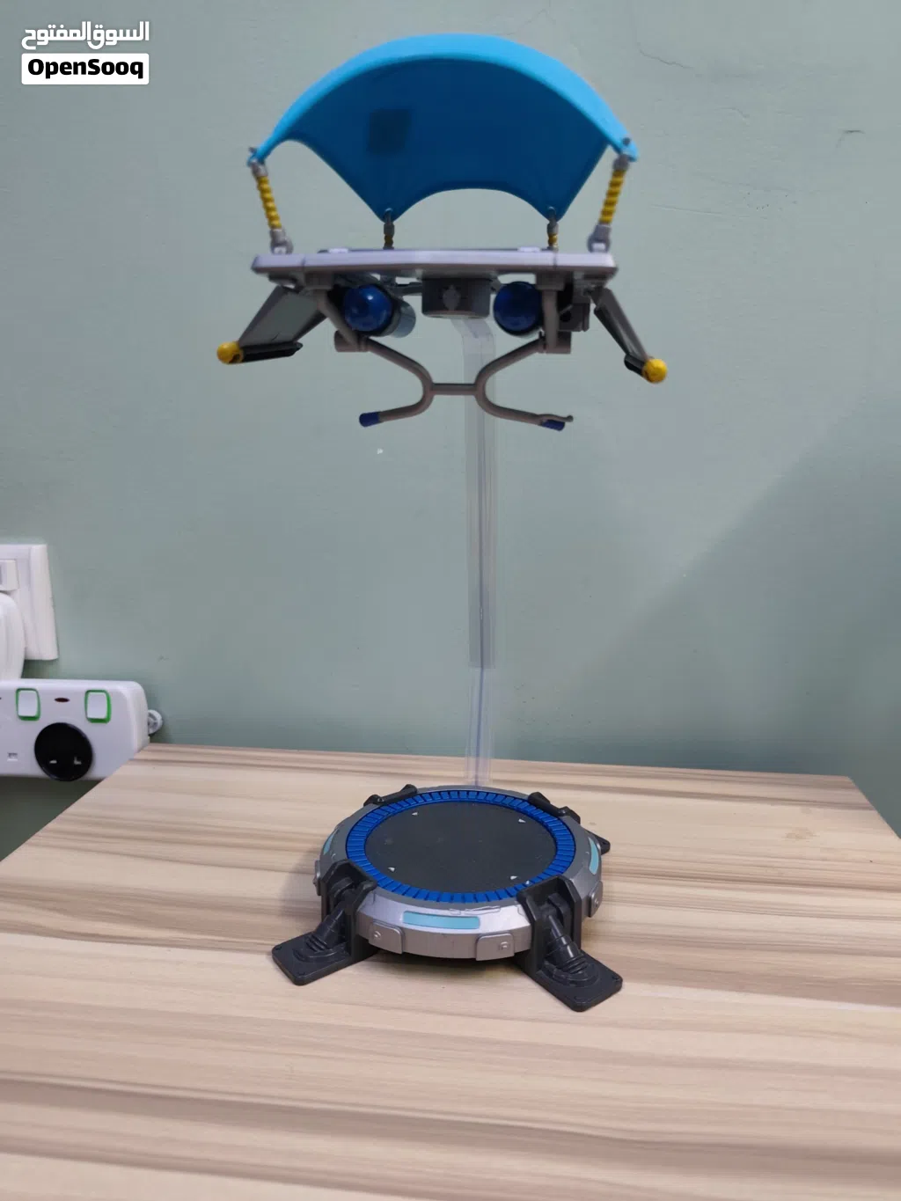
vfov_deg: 73.9
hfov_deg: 58.9
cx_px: 450
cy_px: 600
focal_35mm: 23
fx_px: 798
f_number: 1.65
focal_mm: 6.19
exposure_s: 1/33.3
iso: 800
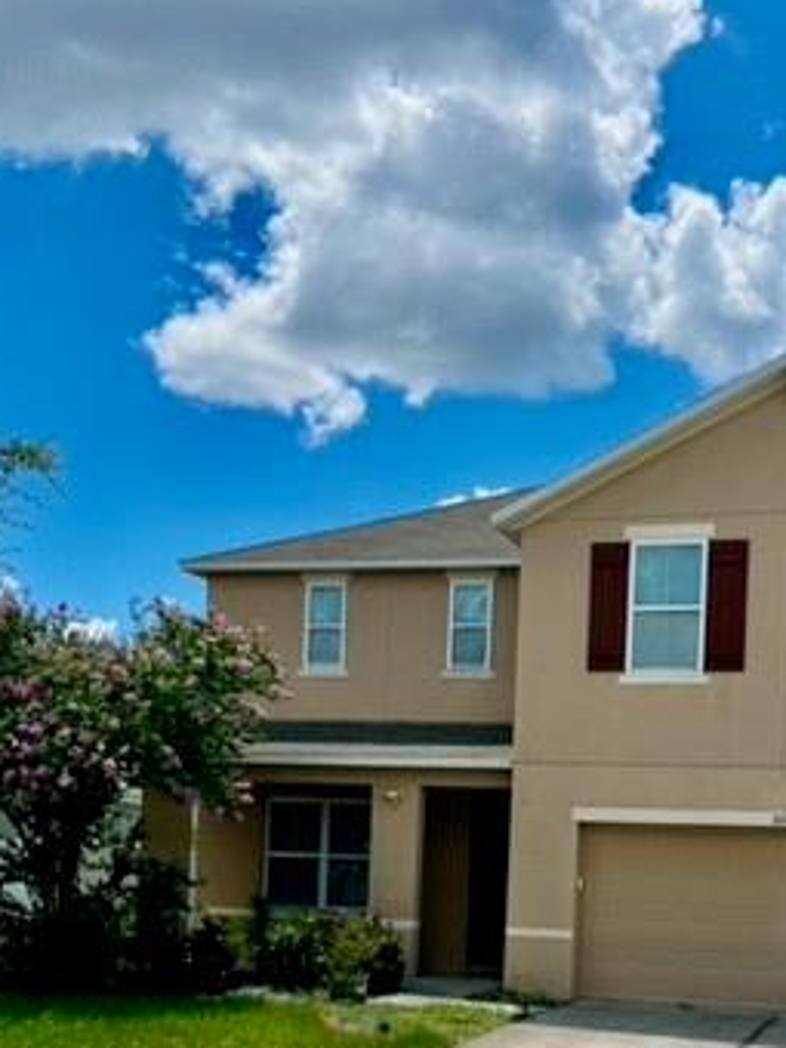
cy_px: 823
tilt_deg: +1.4
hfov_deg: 29.4
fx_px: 1483
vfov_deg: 37.6
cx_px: 546
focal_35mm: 49
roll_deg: -1.5
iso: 50
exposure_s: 1/6897
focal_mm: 5.1
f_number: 1.6
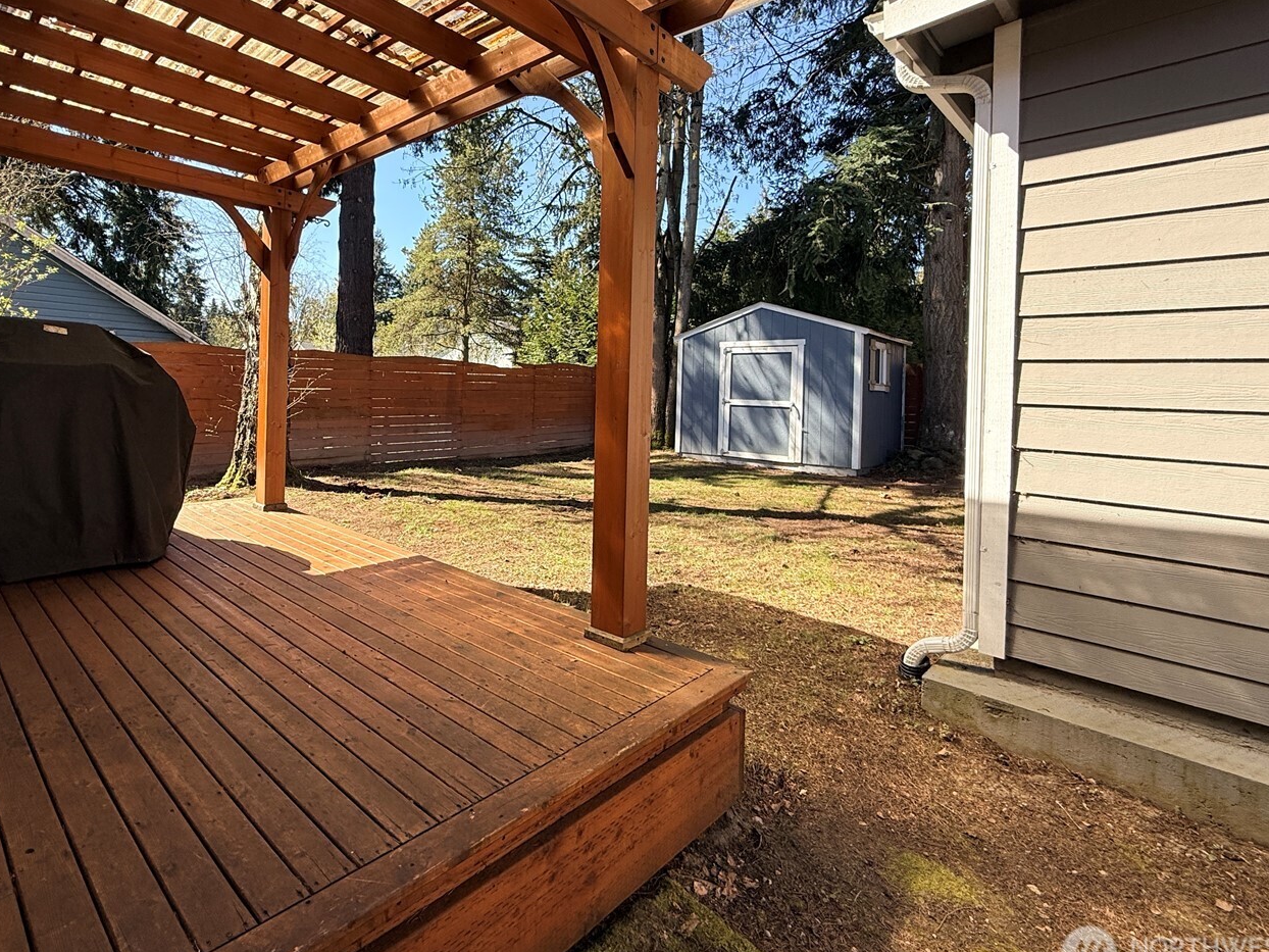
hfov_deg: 86.7
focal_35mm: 18
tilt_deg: +1.3
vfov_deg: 70.9
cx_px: 510
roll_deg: -2.3
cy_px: 383
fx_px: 660
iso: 64
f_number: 2.2
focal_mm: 2.22
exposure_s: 1/502
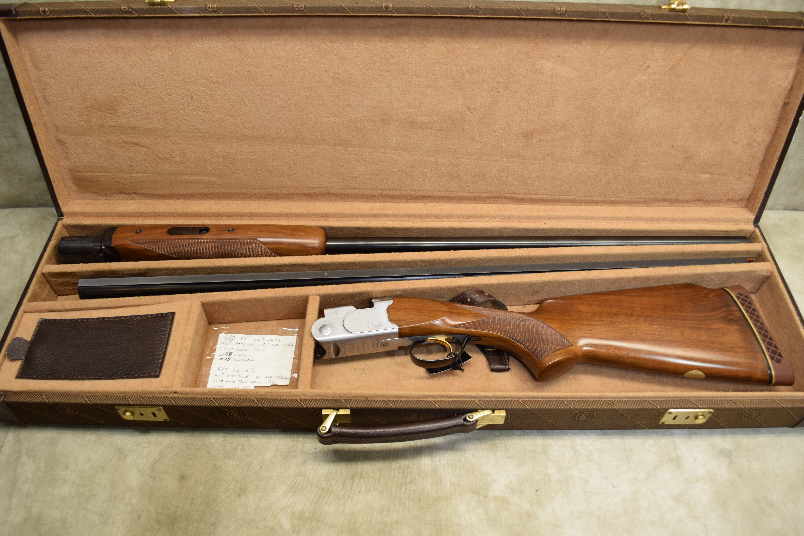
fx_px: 603
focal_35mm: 27
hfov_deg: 67.4
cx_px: 402
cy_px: 268
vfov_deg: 47.9
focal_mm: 18
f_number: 5.6
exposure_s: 1/160
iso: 800
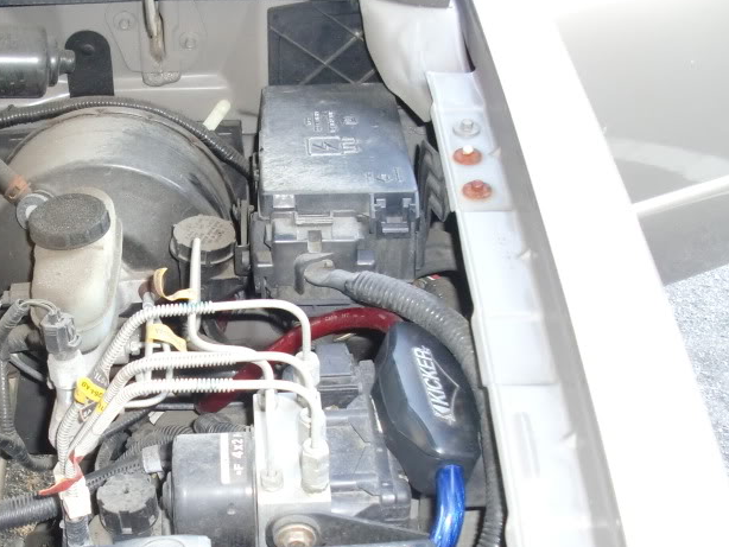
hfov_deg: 31.4
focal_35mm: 60
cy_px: 364
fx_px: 1264
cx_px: 160
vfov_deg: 24.3
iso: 400
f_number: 2.8
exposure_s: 1/60
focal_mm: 6.3
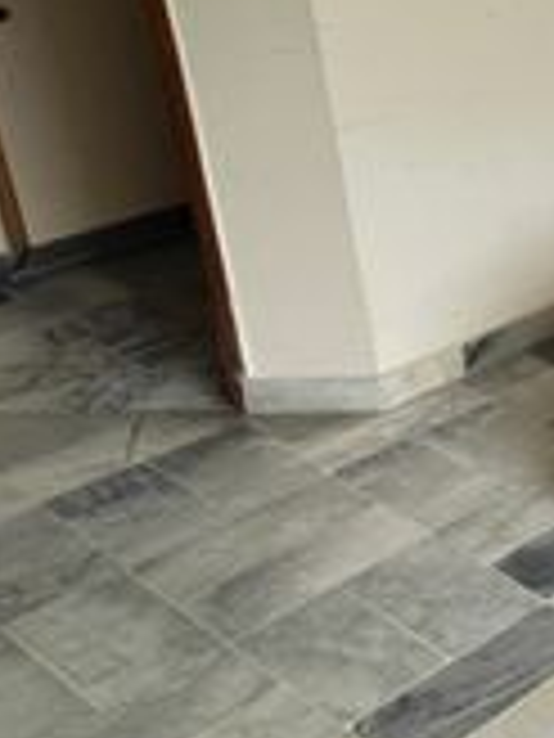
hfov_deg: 17.0
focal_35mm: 53
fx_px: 1131
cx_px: 1196
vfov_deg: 34.9
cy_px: 135
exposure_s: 1/111
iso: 32
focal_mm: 1.57
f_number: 1.8
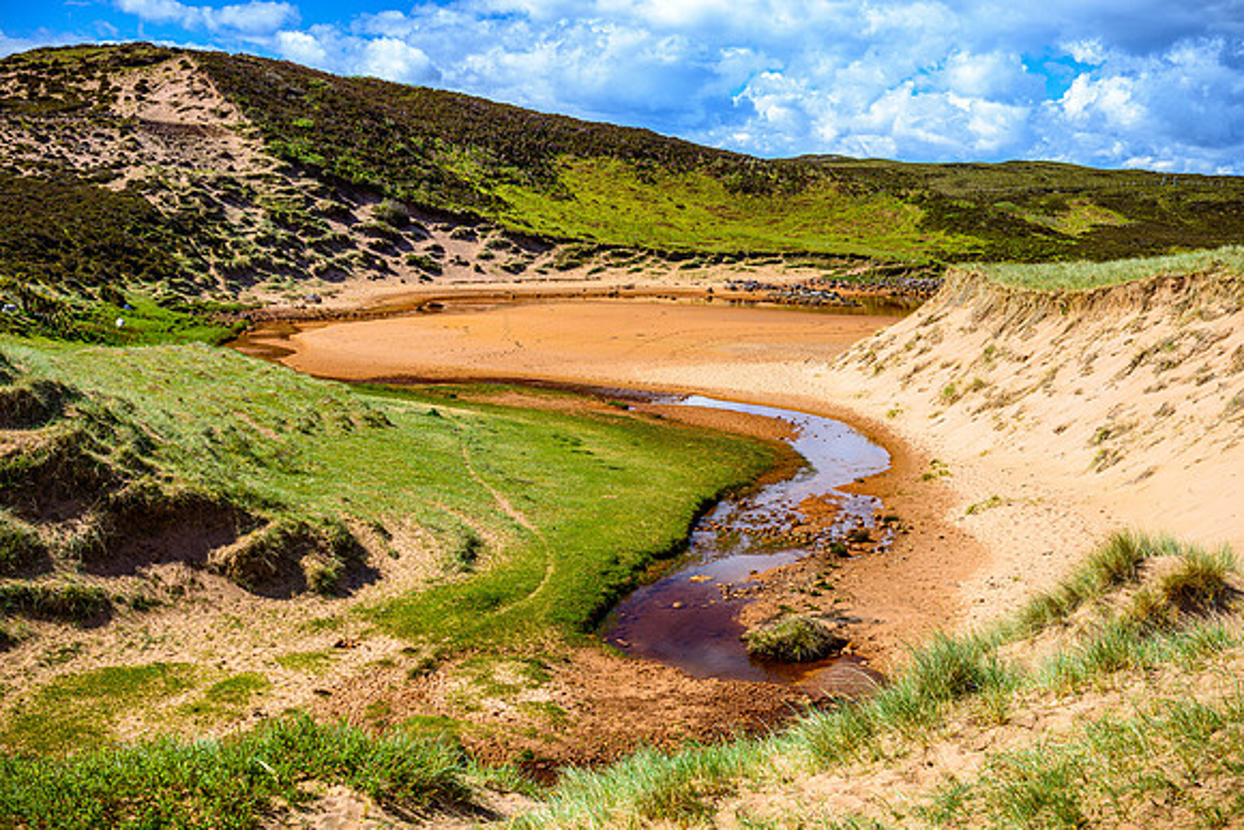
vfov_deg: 26.0
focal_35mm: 52
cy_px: 415
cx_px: 622
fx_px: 1797
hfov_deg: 38.2
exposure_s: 1/160
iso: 125
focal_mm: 52
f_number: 7.1
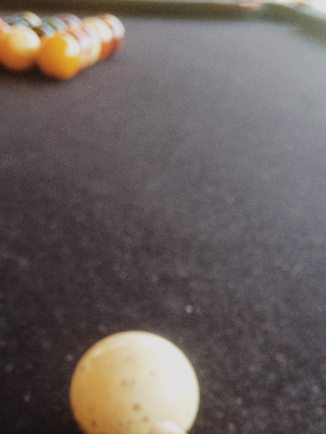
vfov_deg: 29.9
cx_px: 182
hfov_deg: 24.0
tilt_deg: -32.6
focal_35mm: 61
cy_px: 418
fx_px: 766
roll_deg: -1.8
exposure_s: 1/60
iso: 40
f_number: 2.2
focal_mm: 4.15
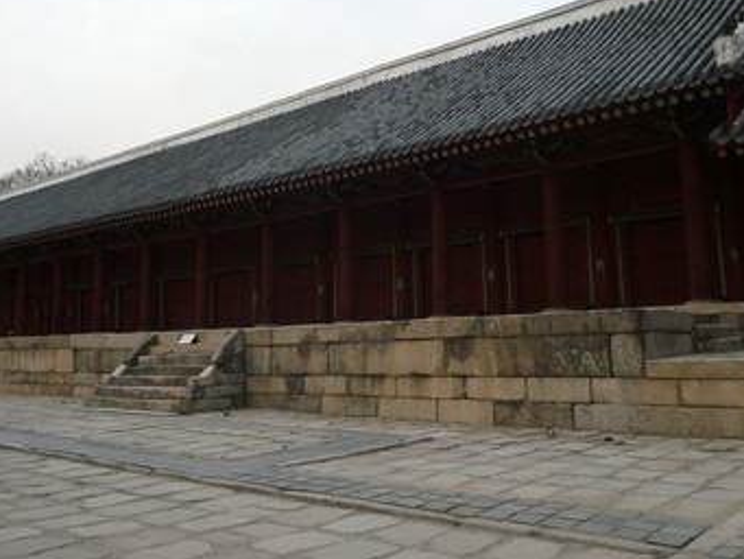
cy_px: 197
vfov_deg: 38.3
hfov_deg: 49.9
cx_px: 310
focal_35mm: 37
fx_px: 796
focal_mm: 4.6
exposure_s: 1/800
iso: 100
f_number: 2.8
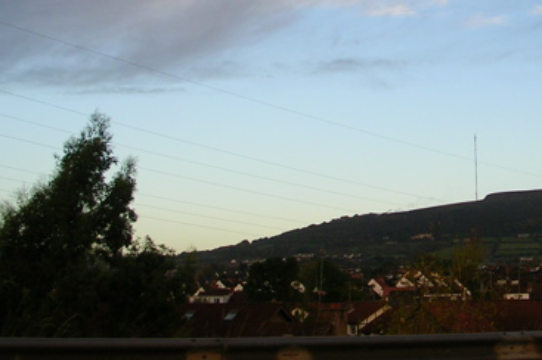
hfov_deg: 28.4
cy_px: 90
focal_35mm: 69
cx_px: 459
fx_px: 1038
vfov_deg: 19.6
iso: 50
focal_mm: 5.8
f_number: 2.8
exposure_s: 1/159
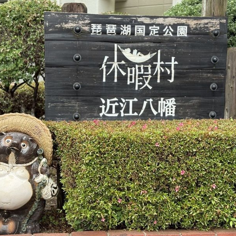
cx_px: 111
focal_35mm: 57
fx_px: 440
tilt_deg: -7.6
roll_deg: -1.6
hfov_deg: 30.0
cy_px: 118
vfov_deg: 30.0
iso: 100
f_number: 1.78
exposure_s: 1/392
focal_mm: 6.76
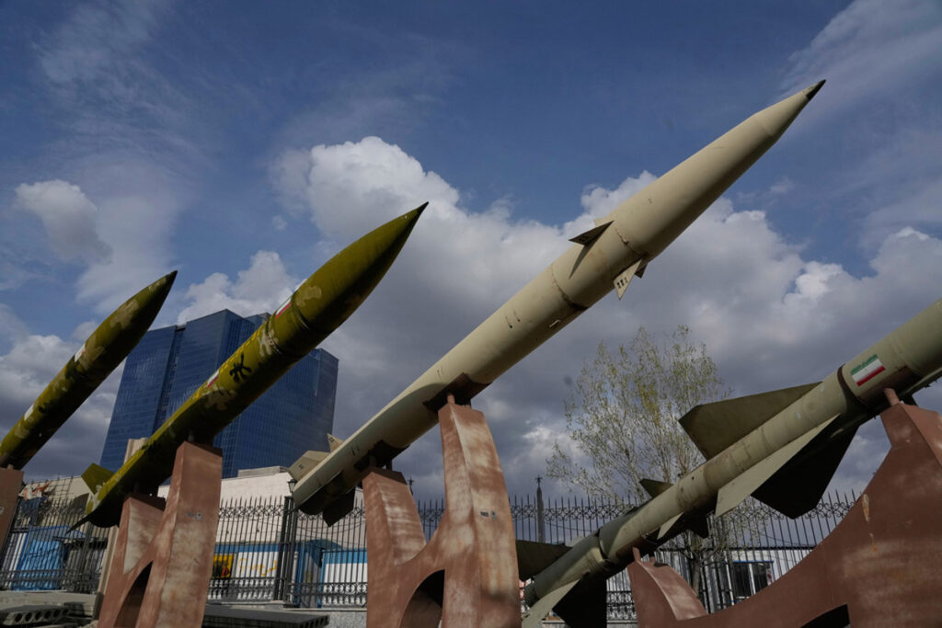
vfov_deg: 53.1
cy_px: 314
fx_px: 628
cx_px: 471
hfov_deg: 73.7
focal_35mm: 24
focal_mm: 24
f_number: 11
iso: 800
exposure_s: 1/3200
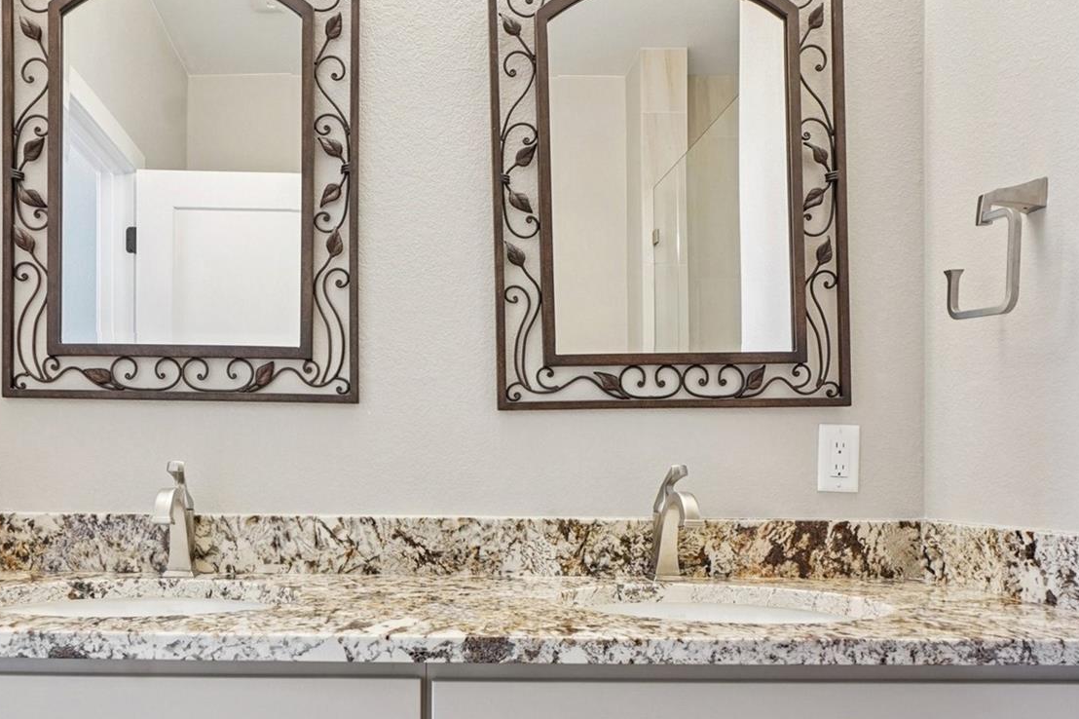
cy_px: 468
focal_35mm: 26
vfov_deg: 48.8
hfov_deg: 68.6
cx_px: 422
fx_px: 779
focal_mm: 12
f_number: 8
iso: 400
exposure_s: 1/10
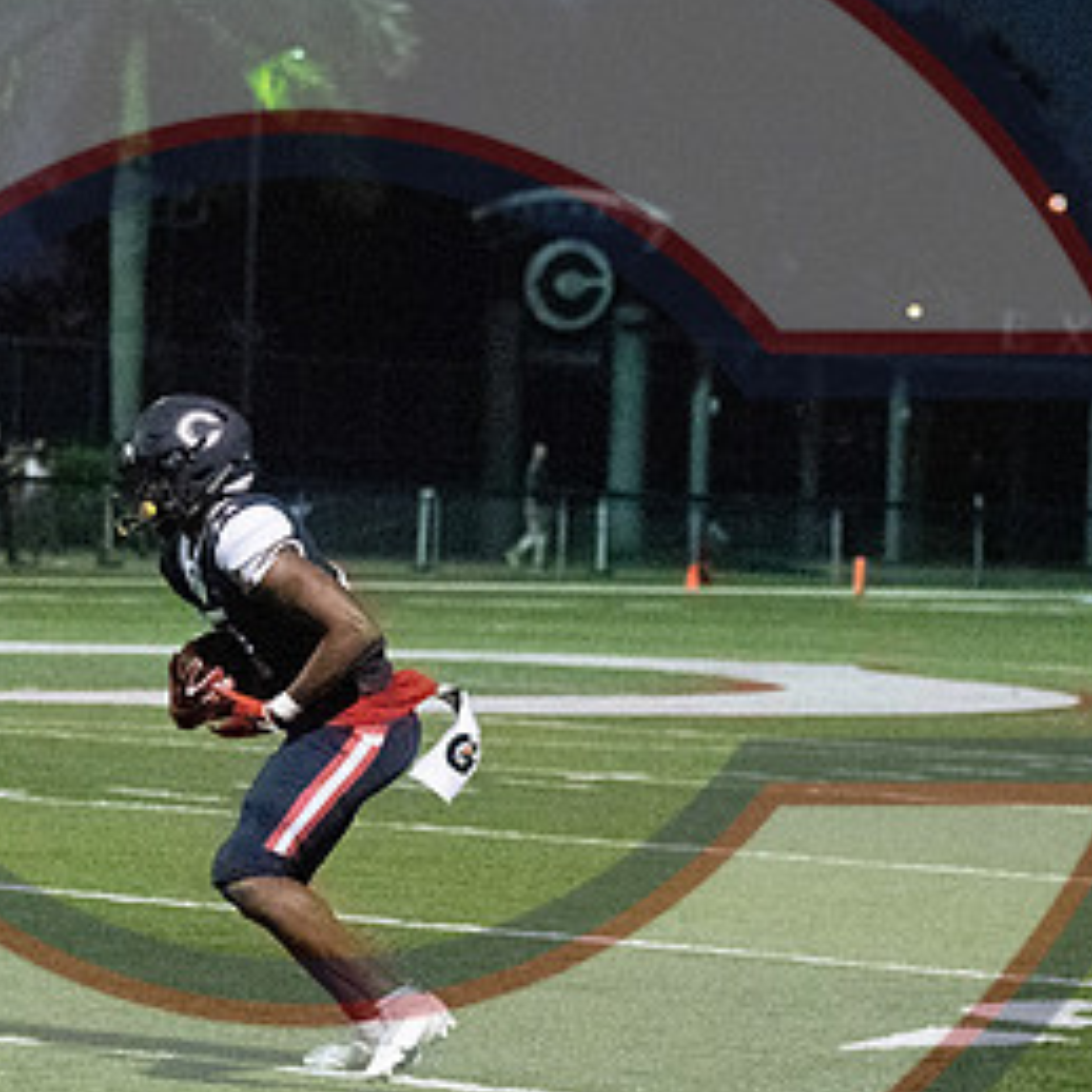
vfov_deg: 8.7
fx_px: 7138
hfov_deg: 8.7
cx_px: 287
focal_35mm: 200
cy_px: 567
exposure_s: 1/3200
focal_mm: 70
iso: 36000
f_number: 2.8
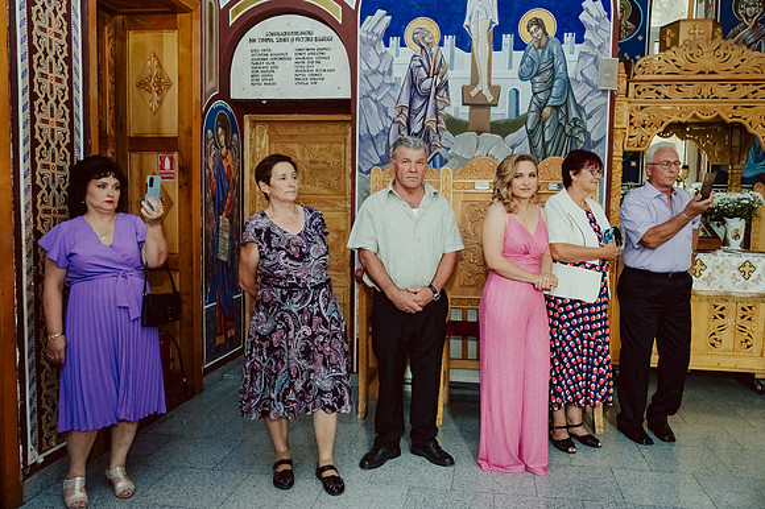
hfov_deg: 62.2
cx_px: 397
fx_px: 634
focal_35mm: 30
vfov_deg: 43.8
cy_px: 253
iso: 8000
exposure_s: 1/160
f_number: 2.8
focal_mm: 28
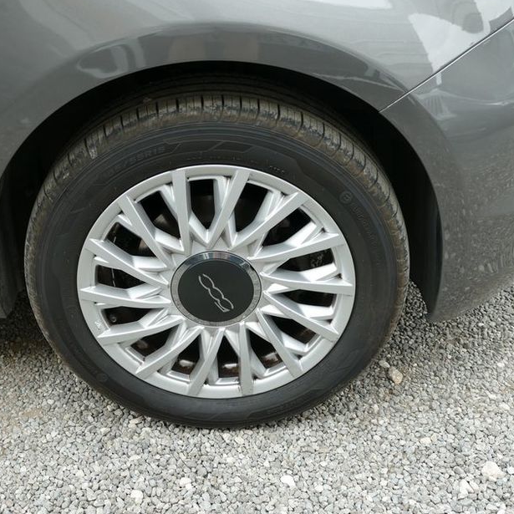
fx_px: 790
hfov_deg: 36.0
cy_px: 244
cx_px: 220
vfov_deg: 36.1
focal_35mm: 47
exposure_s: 1/125
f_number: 3.1
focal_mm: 12.38
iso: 125
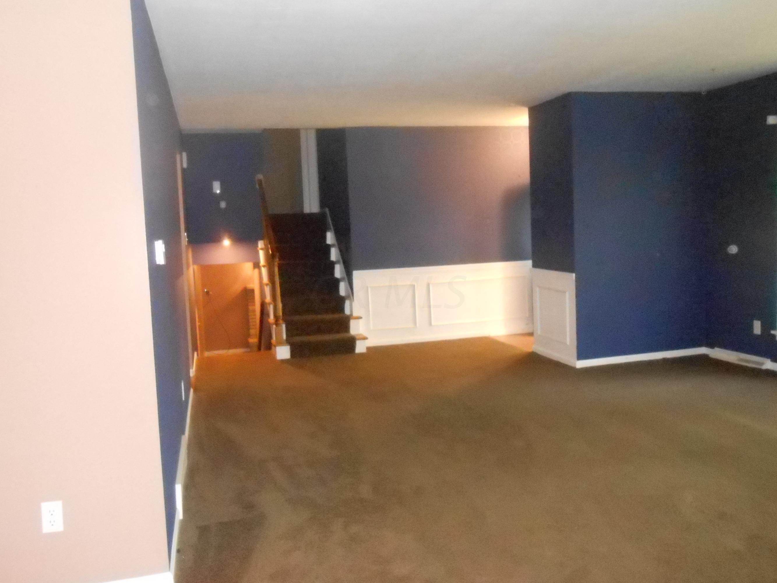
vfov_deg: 46.8
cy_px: 292
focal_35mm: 30
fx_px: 673
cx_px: 388
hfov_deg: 60.0
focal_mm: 5.3
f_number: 3.8
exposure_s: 1/25
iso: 1600
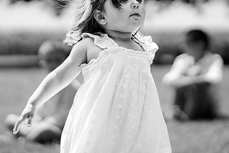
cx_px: 111
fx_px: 885
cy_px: 35
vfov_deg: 9.9
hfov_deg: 14.8
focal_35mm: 139
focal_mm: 85
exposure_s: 1/6400
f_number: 2
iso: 400
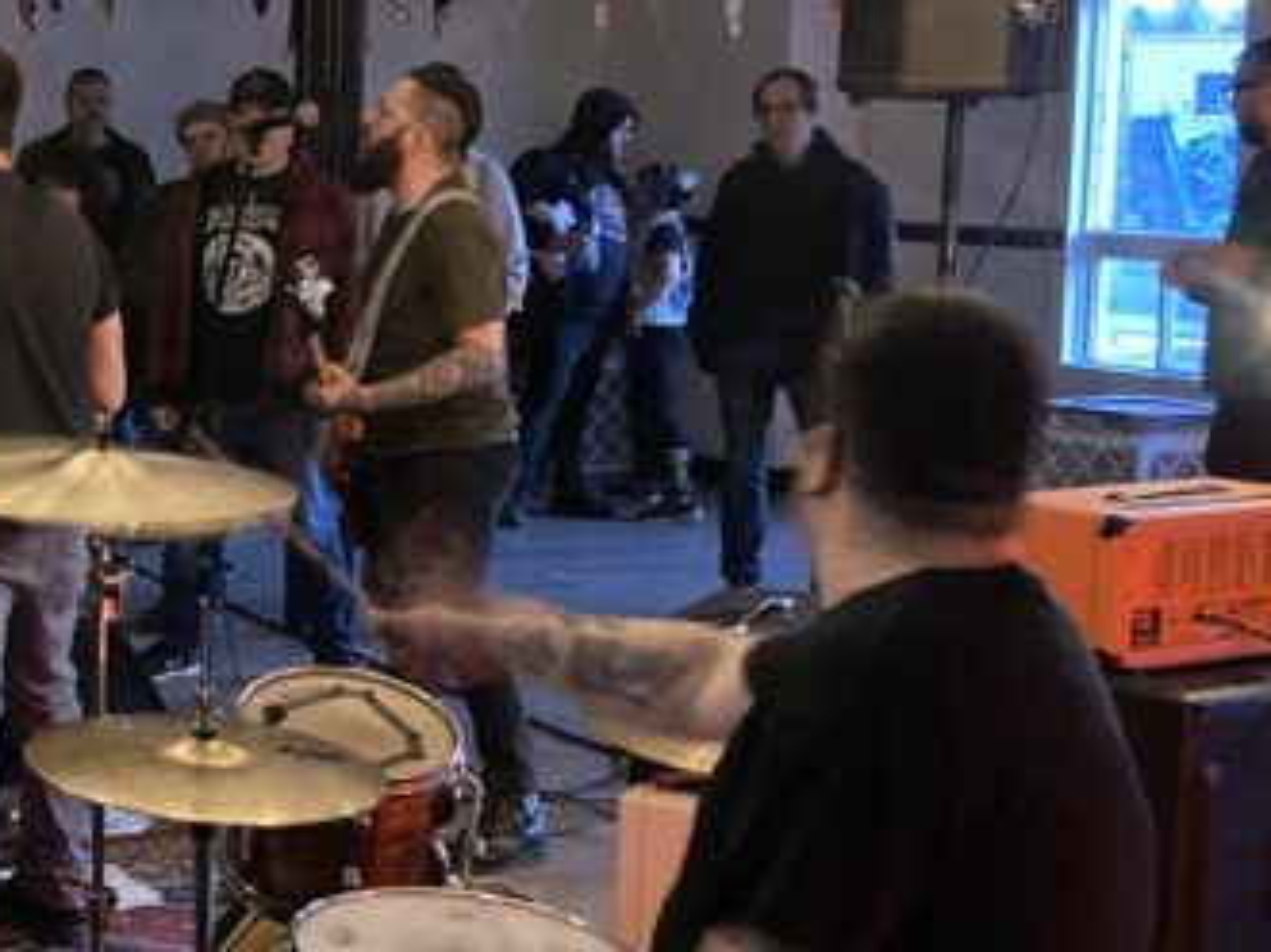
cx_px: -111
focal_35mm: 65
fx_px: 2386
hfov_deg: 27.4
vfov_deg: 22.5
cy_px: 369
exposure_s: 1/15
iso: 640
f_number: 1.8
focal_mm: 3.99
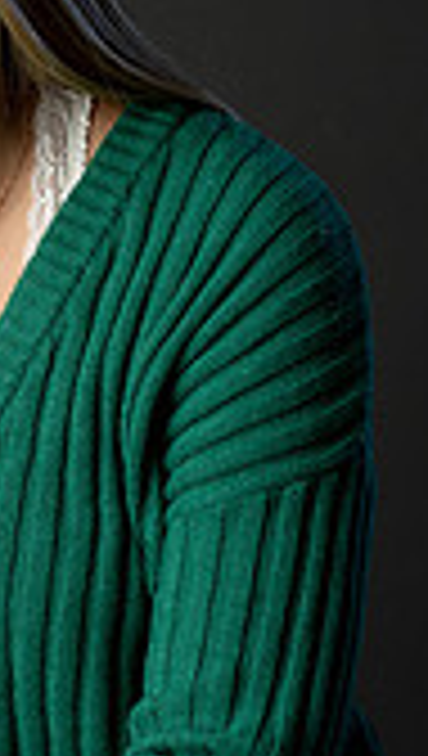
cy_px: 331
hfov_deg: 5.7
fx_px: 4280
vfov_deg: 10.1
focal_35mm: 213
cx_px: -158
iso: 500
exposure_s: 1/250
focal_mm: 50
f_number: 2.8
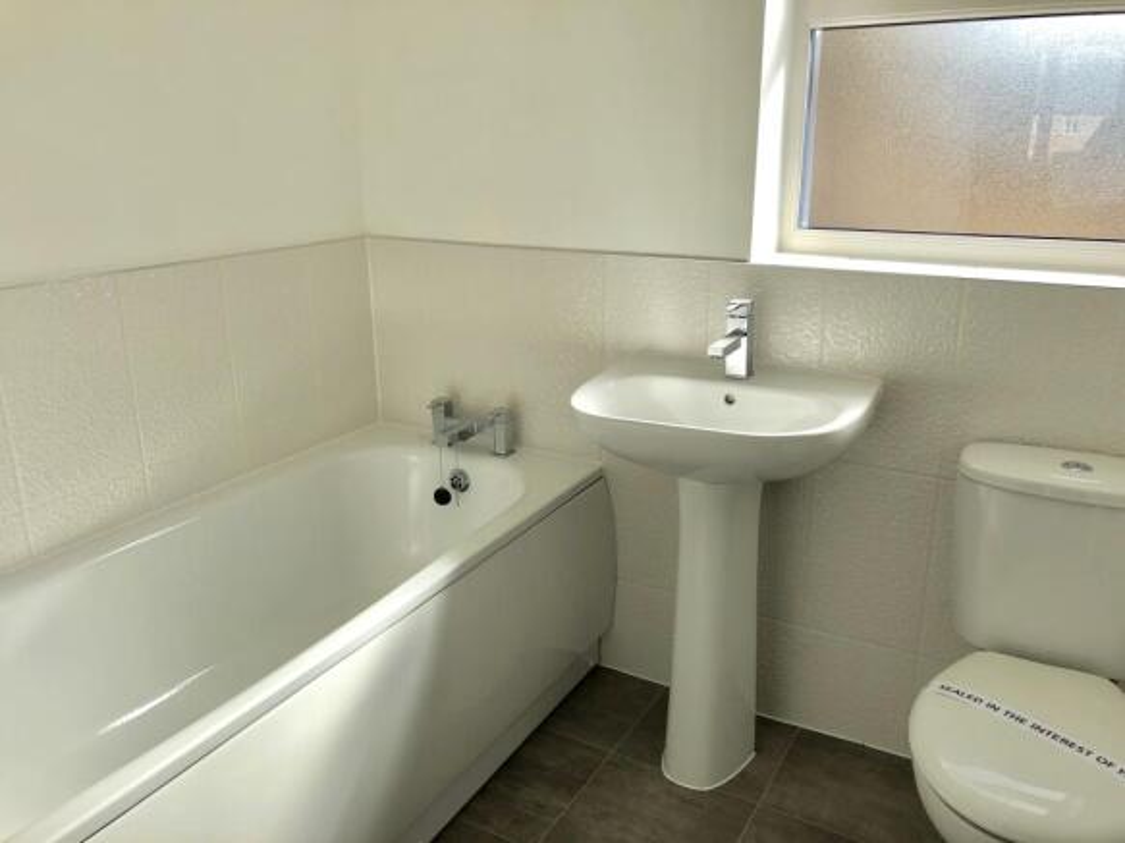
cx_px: 562
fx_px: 910
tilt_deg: -17.1
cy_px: 422
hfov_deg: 63.5
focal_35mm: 28
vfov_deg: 49.7
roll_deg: +0.6
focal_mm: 4
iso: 20
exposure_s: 1/762
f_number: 1.8
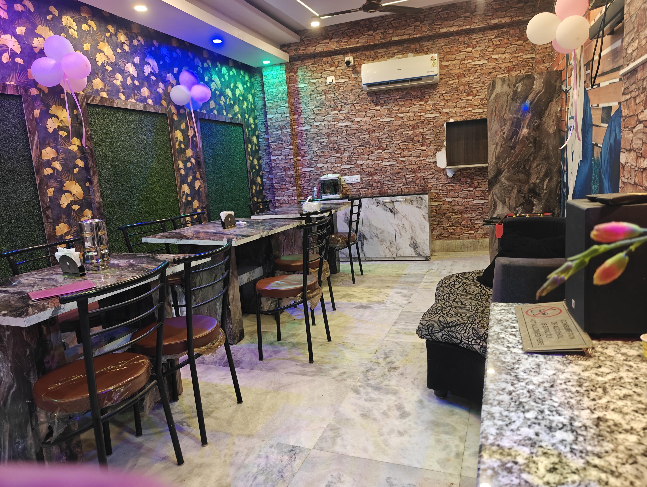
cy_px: 244
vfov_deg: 56.9
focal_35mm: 24
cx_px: 324
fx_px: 449
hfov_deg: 71.5
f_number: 1.7
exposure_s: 1/50
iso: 1600
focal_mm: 6.06
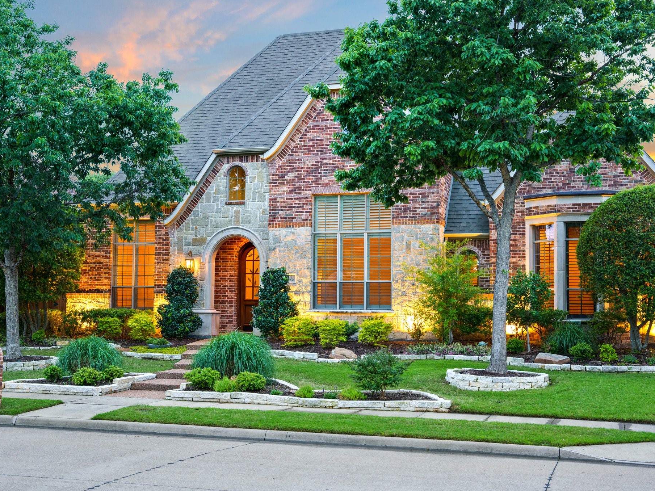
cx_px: 320
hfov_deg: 38.4
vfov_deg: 29.2
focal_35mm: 50
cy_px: 246
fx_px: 941
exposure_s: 1/13
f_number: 5.6
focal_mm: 45.7
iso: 800
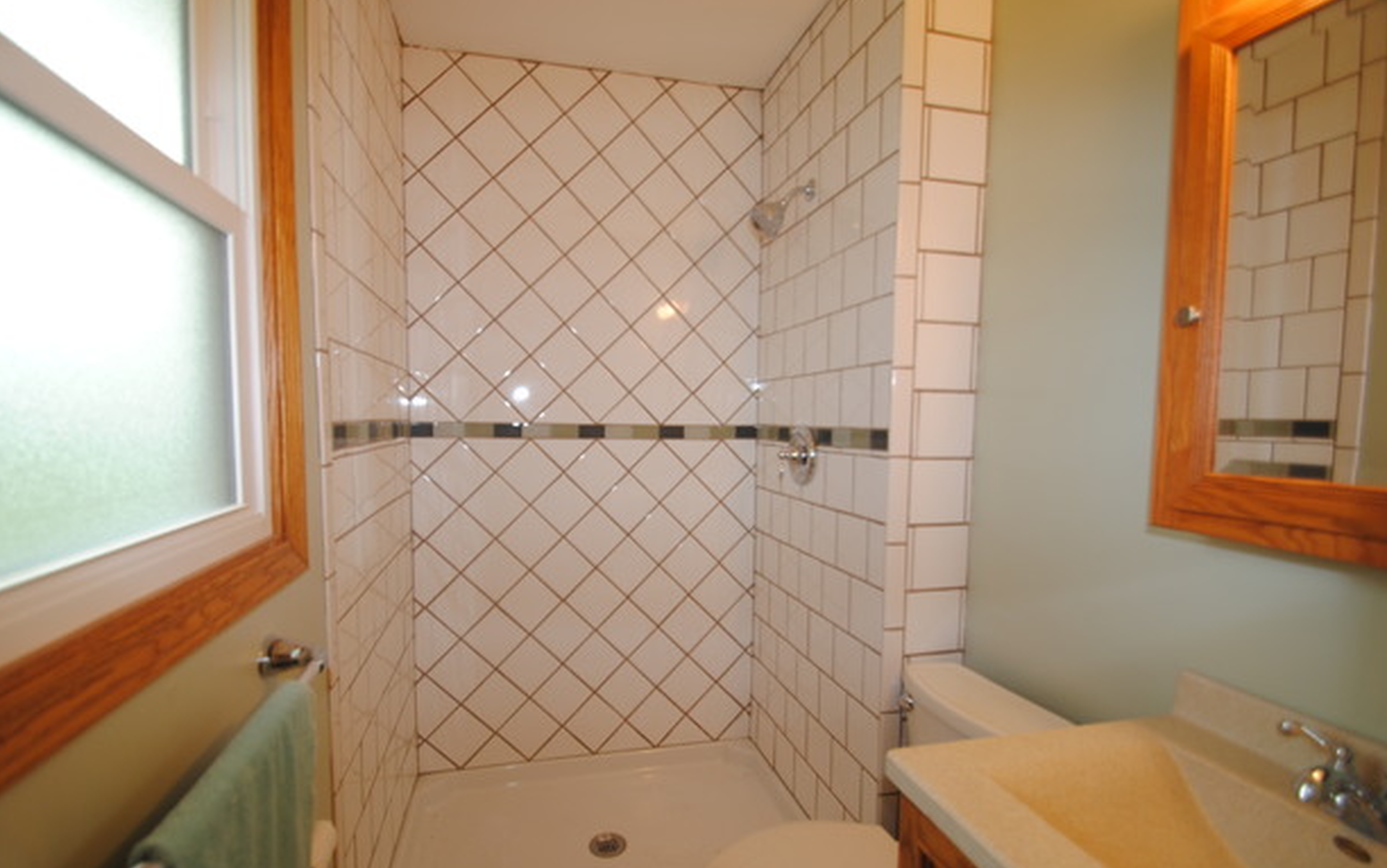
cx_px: 666
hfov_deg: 97.7
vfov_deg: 71.3
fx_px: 605
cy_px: 453
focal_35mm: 16
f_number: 4
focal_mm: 10
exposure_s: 1/60
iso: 160
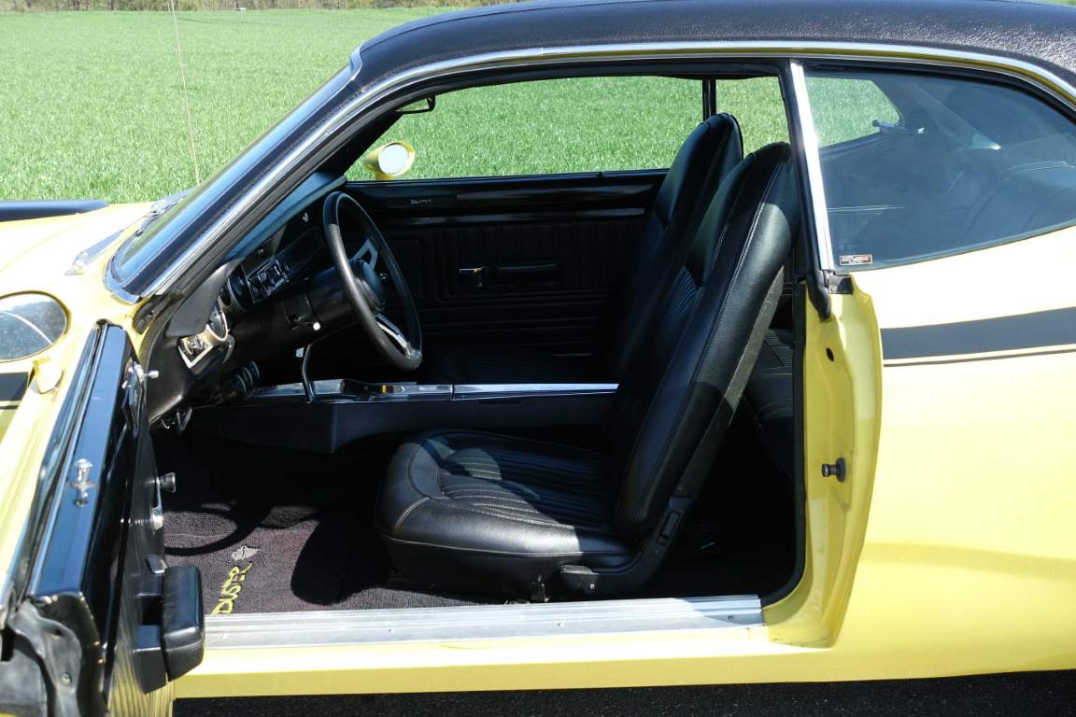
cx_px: 538
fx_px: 1285
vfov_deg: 31.2
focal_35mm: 43
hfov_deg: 45.4
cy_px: 358
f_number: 4
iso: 125
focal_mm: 15.94
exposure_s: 1/320
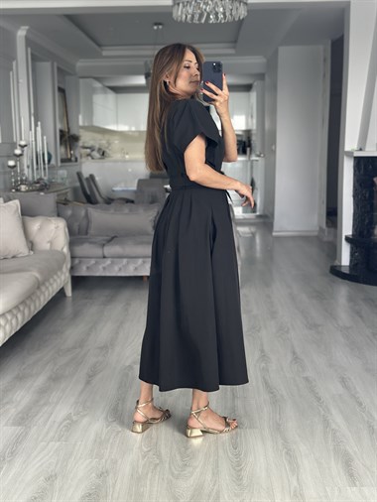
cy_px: 251
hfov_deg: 30.3
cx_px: 188
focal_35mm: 48
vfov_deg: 39.6
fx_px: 696
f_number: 1.78
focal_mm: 6.86
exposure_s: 1/60
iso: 160
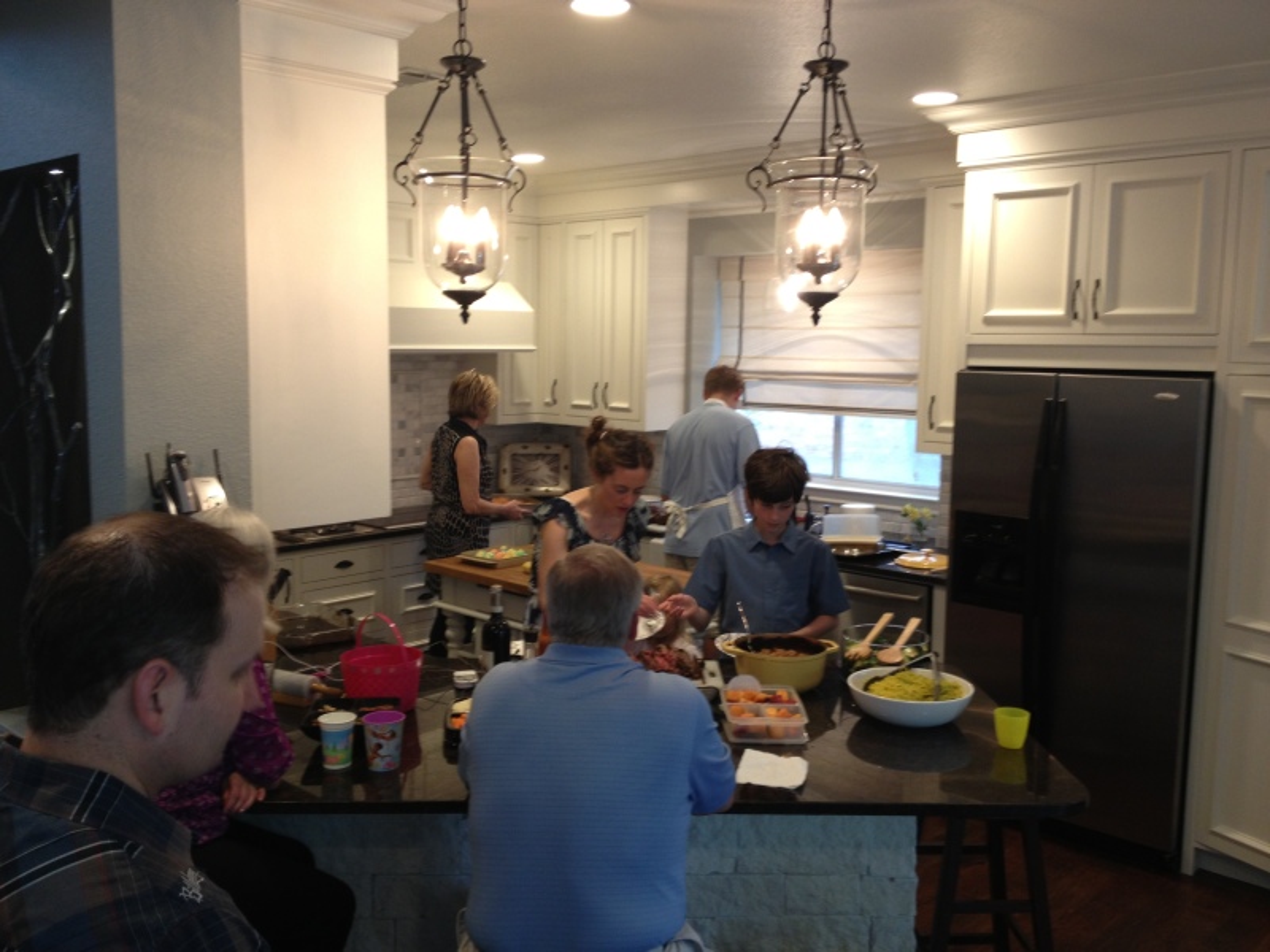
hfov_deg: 52.6
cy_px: 476
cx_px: 635
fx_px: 1284
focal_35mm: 35
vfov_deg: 40.7
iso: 64
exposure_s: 1/20
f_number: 2.4
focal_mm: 4.28
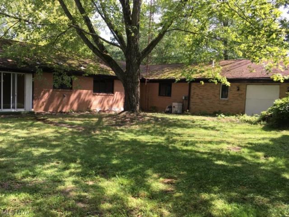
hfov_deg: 61.7
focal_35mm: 29
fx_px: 242
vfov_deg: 48.2
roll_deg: -1.3
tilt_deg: -4.0
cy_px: 108
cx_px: 144
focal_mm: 4.15
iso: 25
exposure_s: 1/242
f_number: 2.2
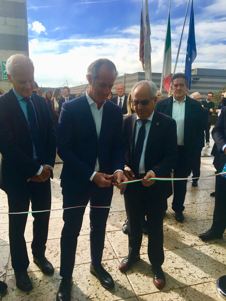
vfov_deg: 61.7
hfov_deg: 48.2
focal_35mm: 29
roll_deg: -1.0
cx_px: 113
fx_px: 252
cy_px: 150
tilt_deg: -10.9
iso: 25
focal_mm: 4.15
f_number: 2.2
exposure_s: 1/1508
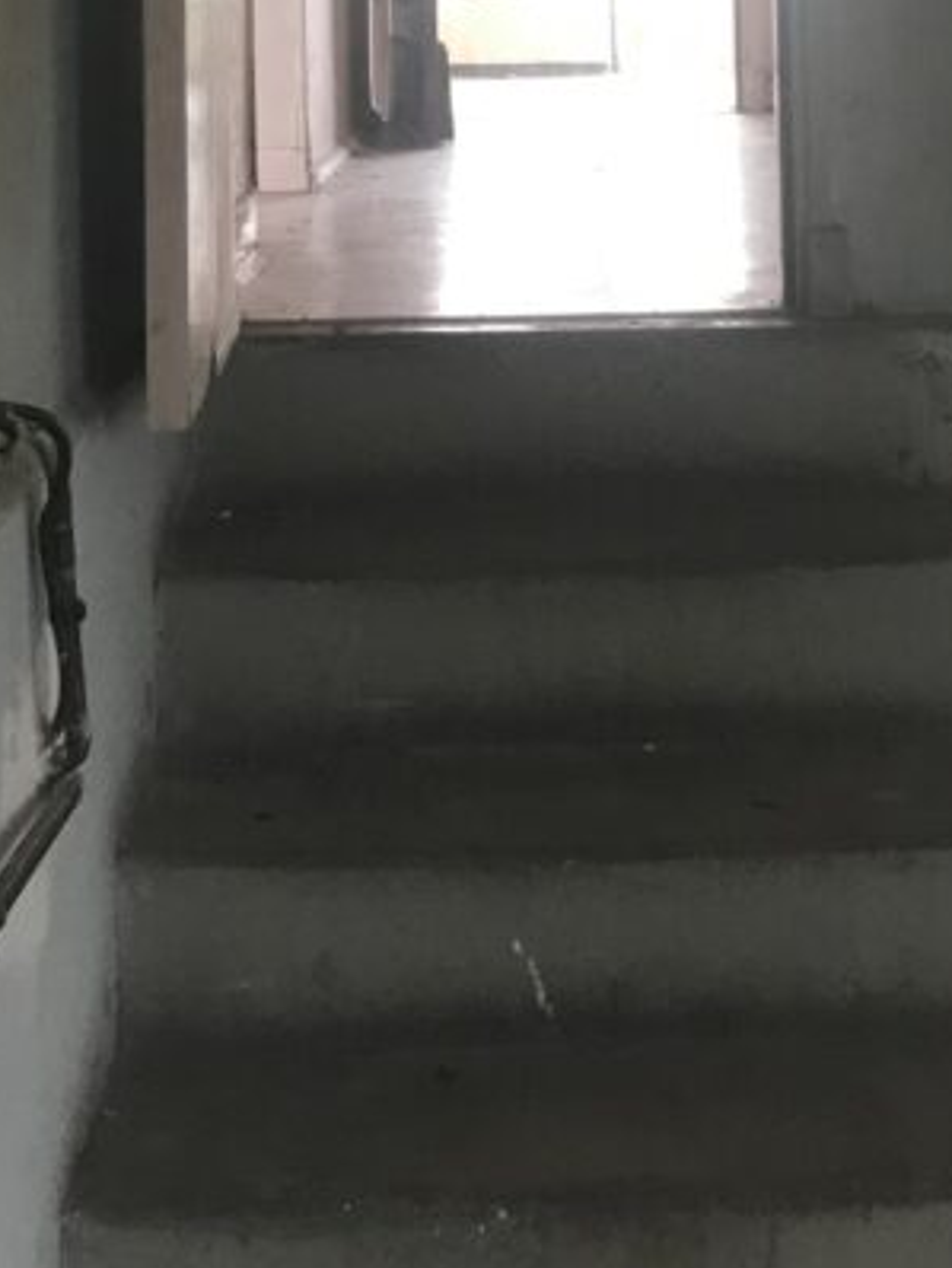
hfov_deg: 20.4
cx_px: 541
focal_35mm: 72
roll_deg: +0.8
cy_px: -57
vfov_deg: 25.4
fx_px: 2637
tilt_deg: +2.3
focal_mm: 3.99
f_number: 1.8
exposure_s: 1/17
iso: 64
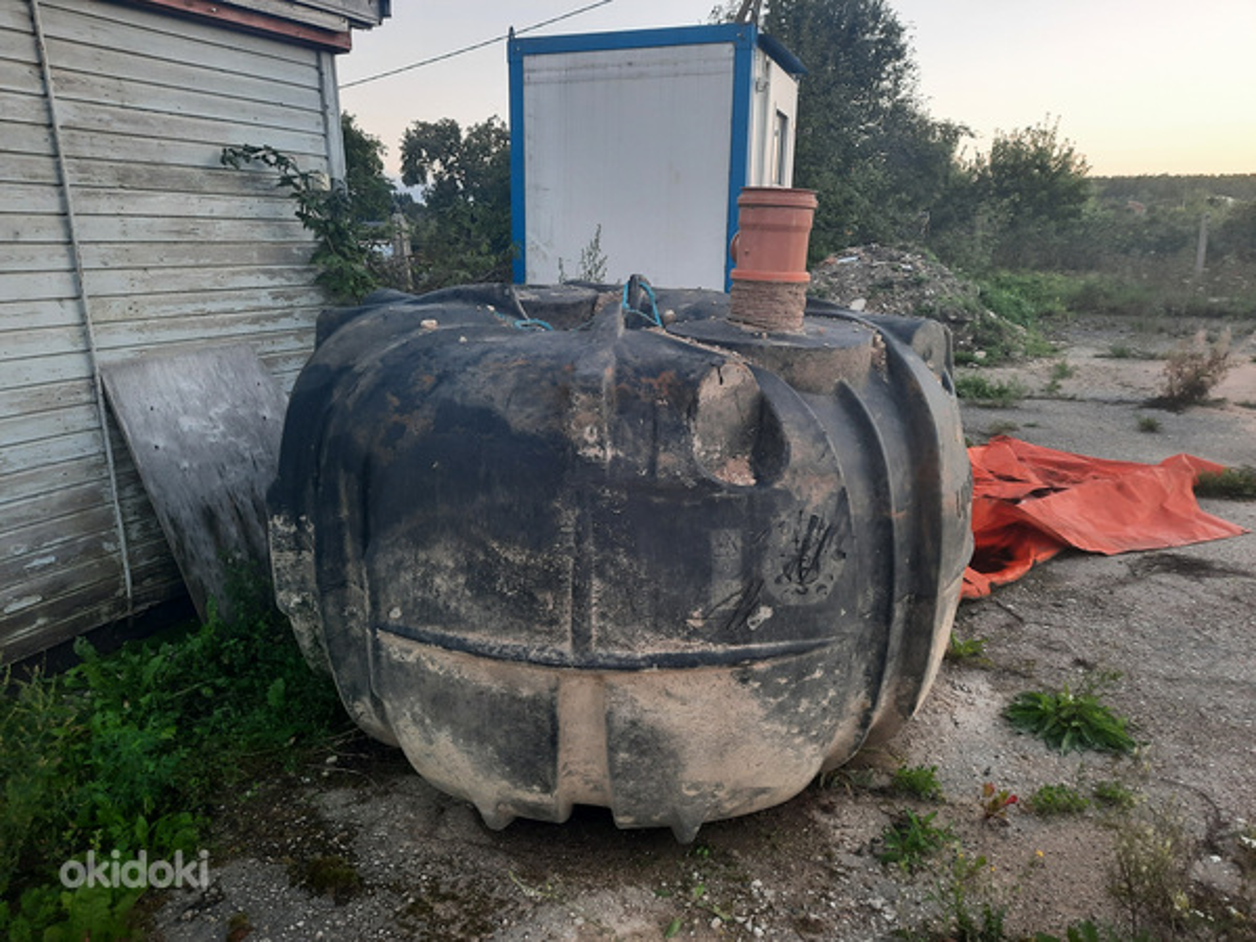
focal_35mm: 25
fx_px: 907
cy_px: 471
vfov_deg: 54.9
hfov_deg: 69.4
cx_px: 628
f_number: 2
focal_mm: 4.6
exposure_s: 1/50
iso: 160
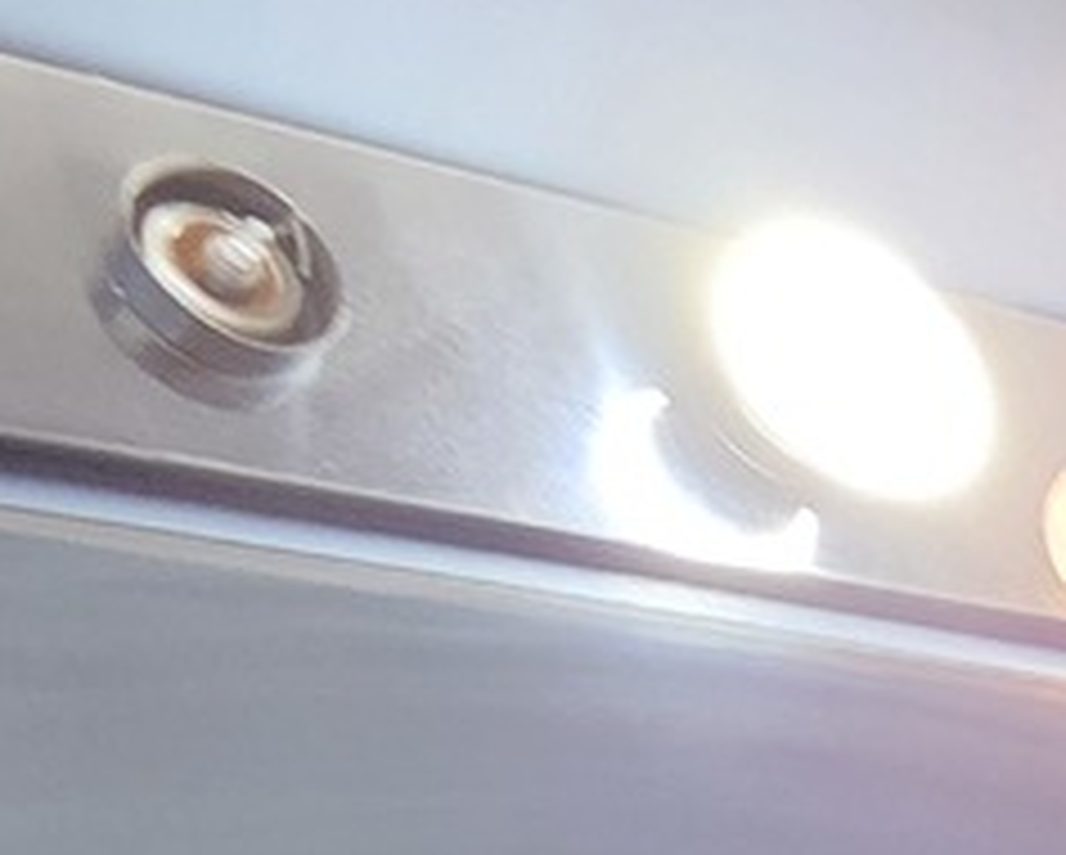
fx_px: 2431
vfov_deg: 12.9
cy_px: 2254
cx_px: 2870
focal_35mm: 77
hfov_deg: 13.2
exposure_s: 1/60
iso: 400
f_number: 2.2
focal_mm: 2.2
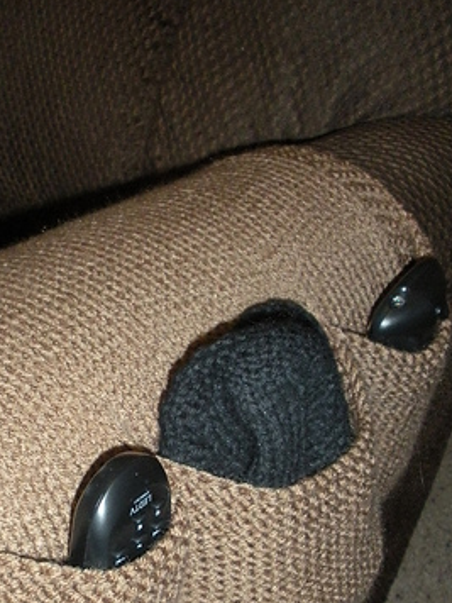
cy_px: 439
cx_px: 115
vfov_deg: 30.3
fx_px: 1097
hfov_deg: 23.1
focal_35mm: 63
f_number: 3.5
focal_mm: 6.3
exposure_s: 1/60
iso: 400
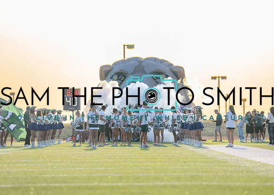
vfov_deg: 6.0
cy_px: 92
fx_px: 1880
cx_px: 147
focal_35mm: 242
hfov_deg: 8.3
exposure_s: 1/3200
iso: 320
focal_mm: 200
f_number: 2.8
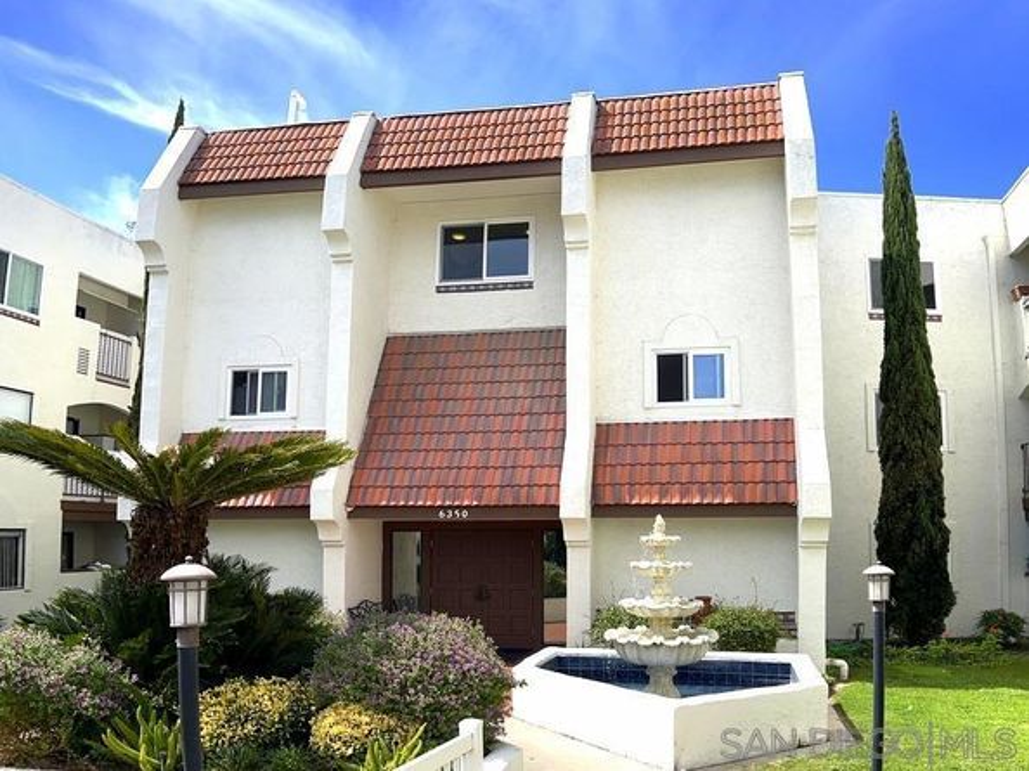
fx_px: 773
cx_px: 514
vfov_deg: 53.0
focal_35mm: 26
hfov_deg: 67.3
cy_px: 386
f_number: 1.5
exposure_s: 1/5076
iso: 50
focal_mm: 5.7
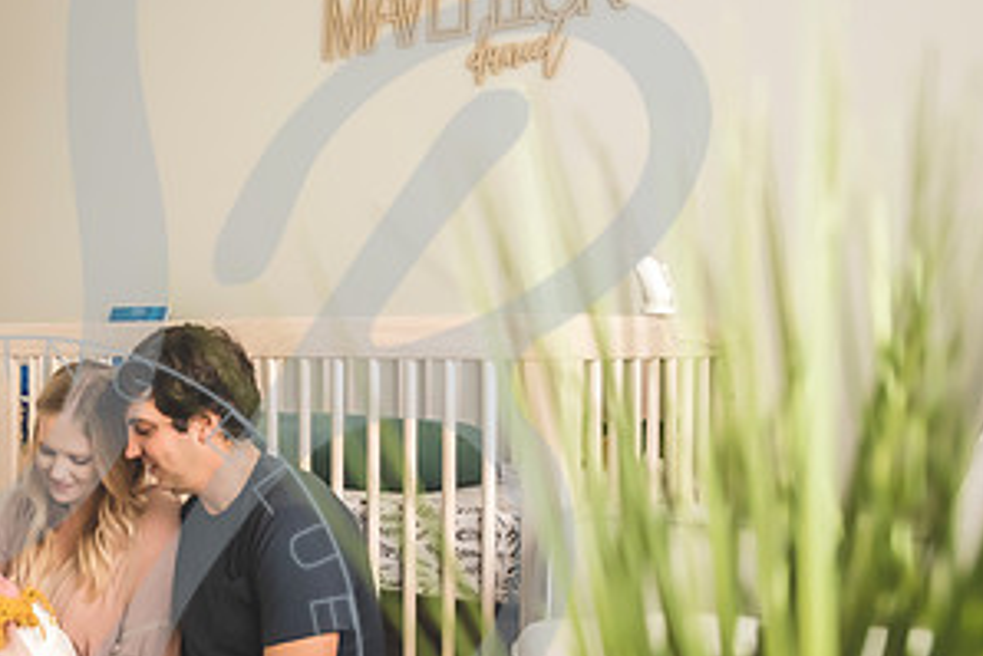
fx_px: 1311
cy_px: 397
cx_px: 202
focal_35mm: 48
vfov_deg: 28.0
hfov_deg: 39.5
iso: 3200
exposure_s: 1/160
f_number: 2.8
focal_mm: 24
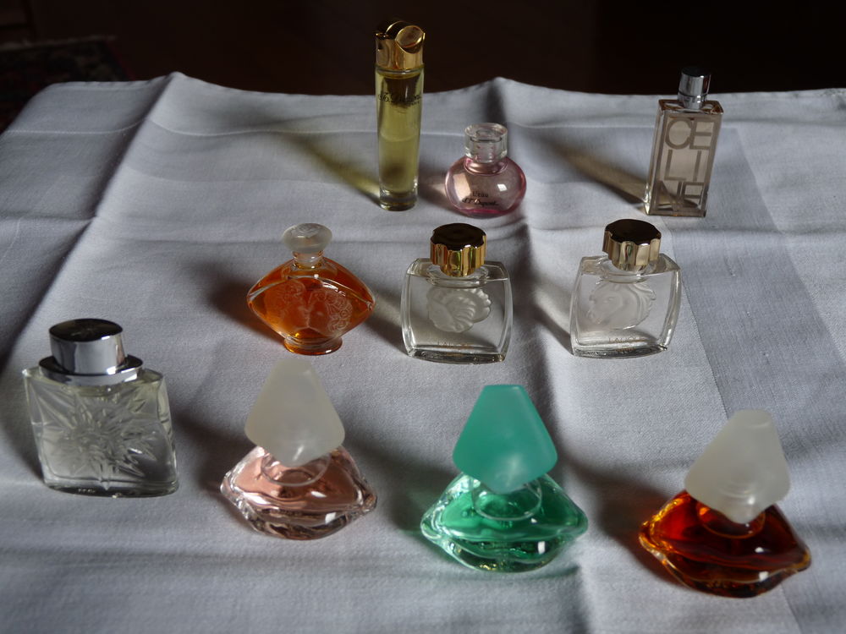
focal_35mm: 44
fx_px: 1075
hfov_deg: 42.9
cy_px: 317
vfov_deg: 32.9
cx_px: 423
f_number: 3
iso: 100
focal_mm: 7.8
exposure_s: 1/60
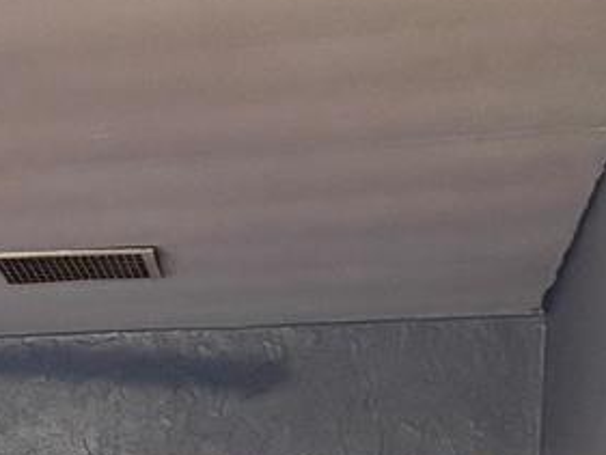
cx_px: -738
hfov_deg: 11.5
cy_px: 882
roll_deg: +0.0
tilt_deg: -3.6
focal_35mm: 148
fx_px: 2592
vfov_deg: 9.4
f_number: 1.6
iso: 640
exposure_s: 1/30
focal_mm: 5.96
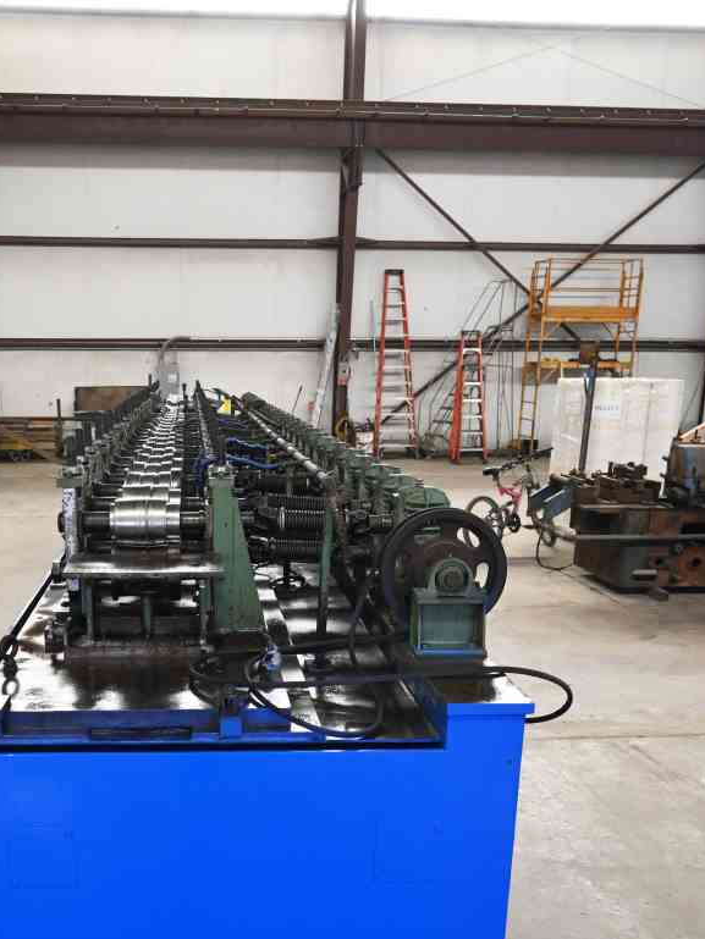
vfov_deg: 50.1
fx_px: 977
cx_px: 228
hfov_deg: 39.2
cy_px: 654
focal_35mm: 36
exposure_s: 1/125
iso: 3200
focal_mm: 16
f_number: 3.5
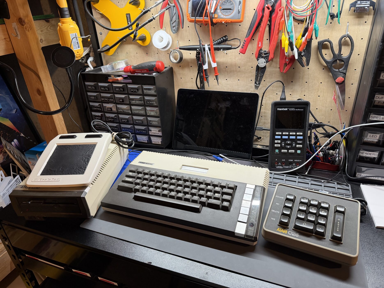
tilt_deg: -28.5
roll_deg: +3.3
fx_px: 266
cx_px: 192
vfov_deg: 56.8
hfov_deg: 71.6
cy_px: 144
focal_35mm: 24
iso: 200
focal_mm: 6.76
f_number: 1.78
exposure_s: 1/76
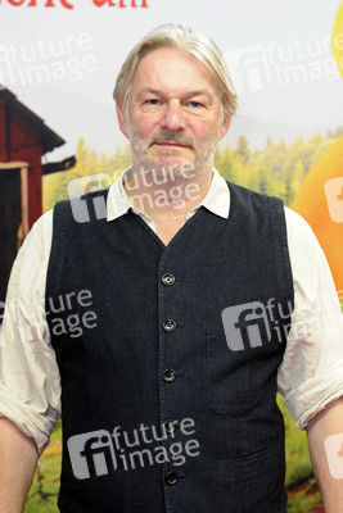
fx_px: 999
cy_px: 256
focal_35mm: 70
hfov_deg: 19.5
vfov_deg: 28.8
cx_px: 172
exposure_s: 1/160
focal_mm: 70
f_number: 6.3
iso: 1600
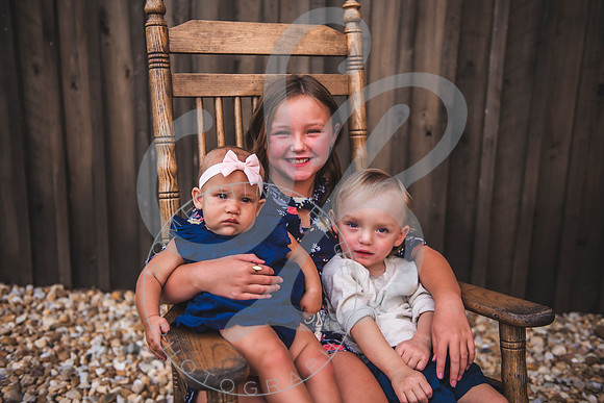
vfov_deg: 35.1
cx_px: 302
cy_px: 202
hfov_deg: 50.7
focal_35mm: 38
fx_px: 638
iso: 100
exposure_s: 1/320
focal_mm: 38
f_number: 2.8
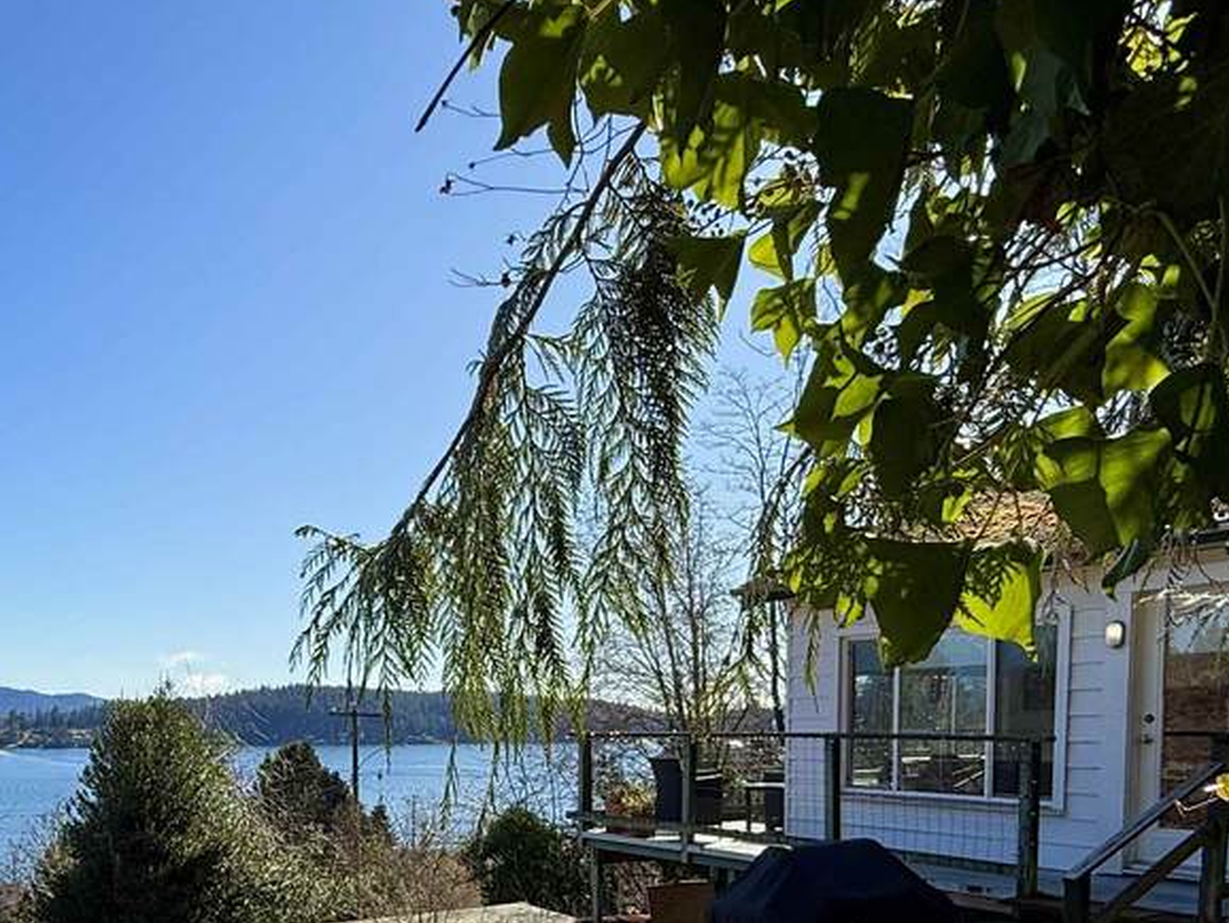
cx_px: 357
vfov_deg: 43.0
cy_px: 763
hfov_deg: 56.3
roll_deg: +0.8
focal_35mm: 31
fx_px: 1101
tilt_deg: -2.3
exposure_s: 1/1848
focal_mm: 2.22
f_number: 2.2
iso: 50
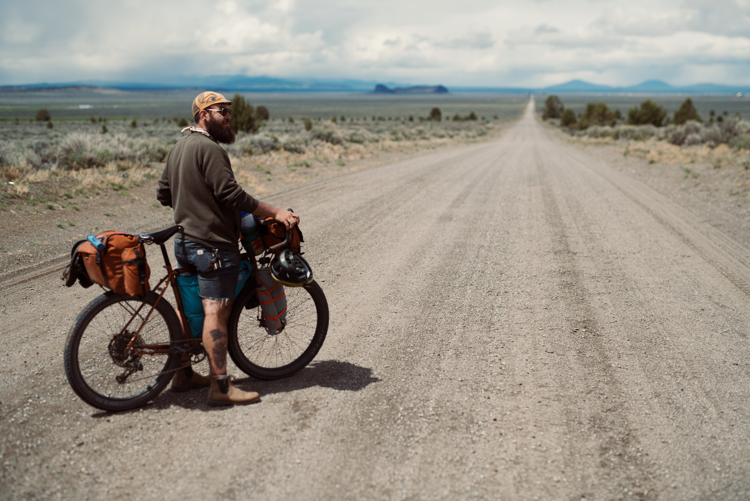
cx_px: 375
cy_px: 250
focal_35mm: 50
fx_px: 1042
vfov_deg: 27.0
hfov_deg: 39.6
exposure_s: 1/4000
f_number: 2.5
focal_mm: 50
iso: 100
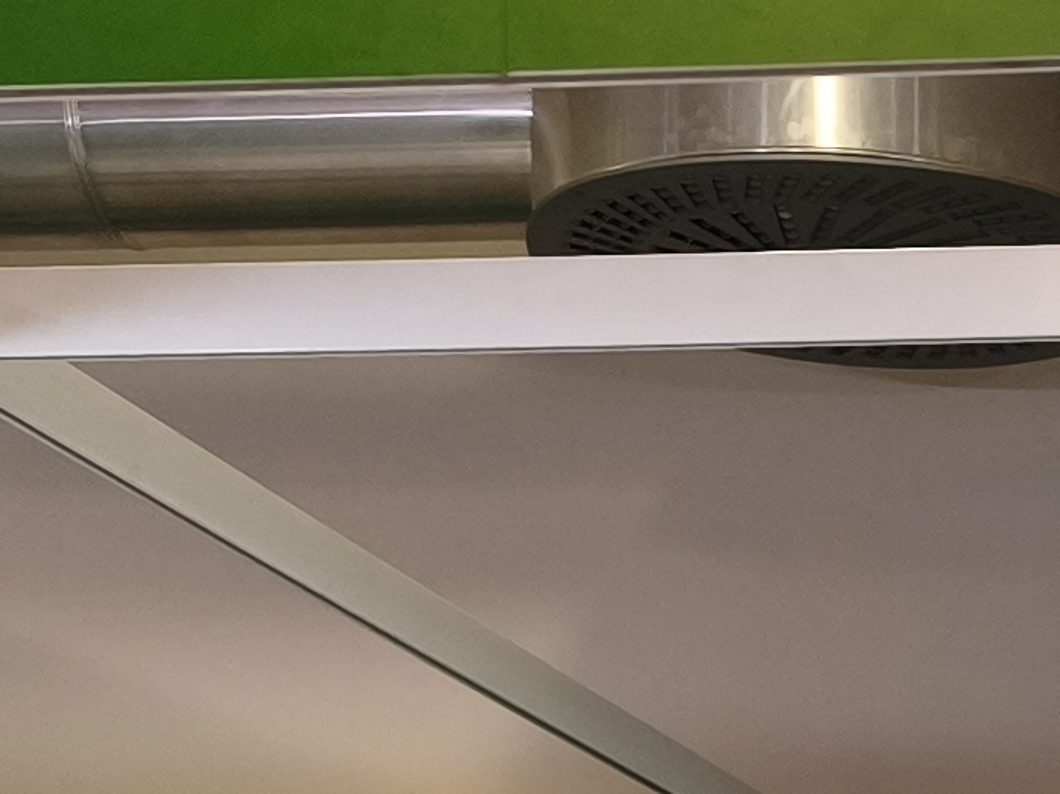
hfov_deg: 13.8
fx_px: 4133
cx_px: 1576
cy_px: 1438
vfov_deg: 10.3
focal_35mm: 135
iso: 200
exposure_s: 1/120
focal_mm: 6.45
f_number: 1.62
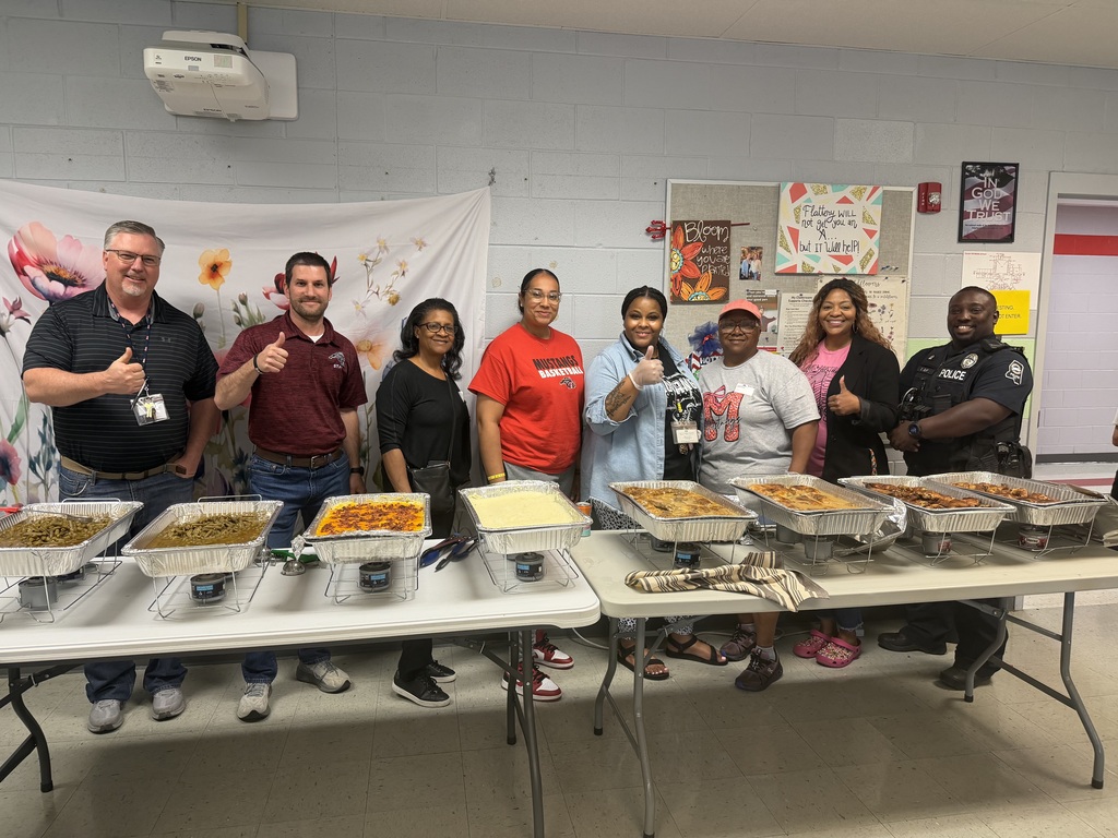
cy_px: 419
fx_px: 775
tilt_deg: -7.3
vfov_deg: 56.8
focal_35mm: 24
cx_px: 559
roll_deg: -0.2
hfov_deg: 71.6
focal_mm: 6.76
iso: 200
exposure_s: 1/120
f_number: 1.78
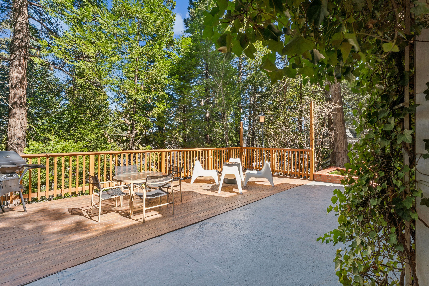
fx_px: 193
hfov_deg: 96.0
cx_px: 214
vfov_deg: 73.1
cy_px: 143
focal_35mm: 16
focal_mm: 16.2
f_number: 22
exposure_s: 1/6
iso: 100
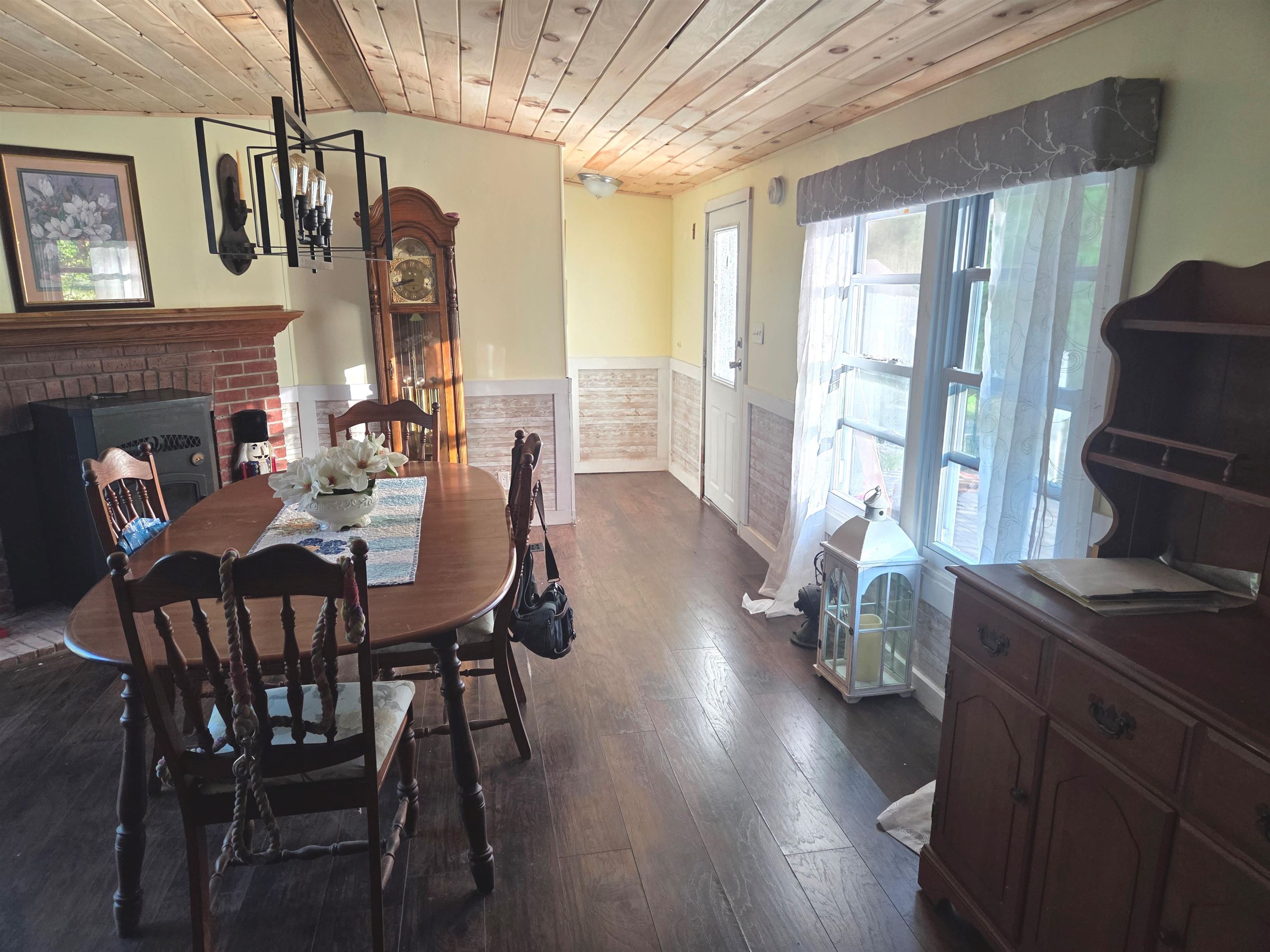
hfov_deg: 73.9
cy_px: 476
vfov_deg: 58.9
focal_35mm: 23
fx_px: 844
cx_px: 635
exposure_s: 1/120
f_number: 1.8
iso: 160
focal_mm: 5.4
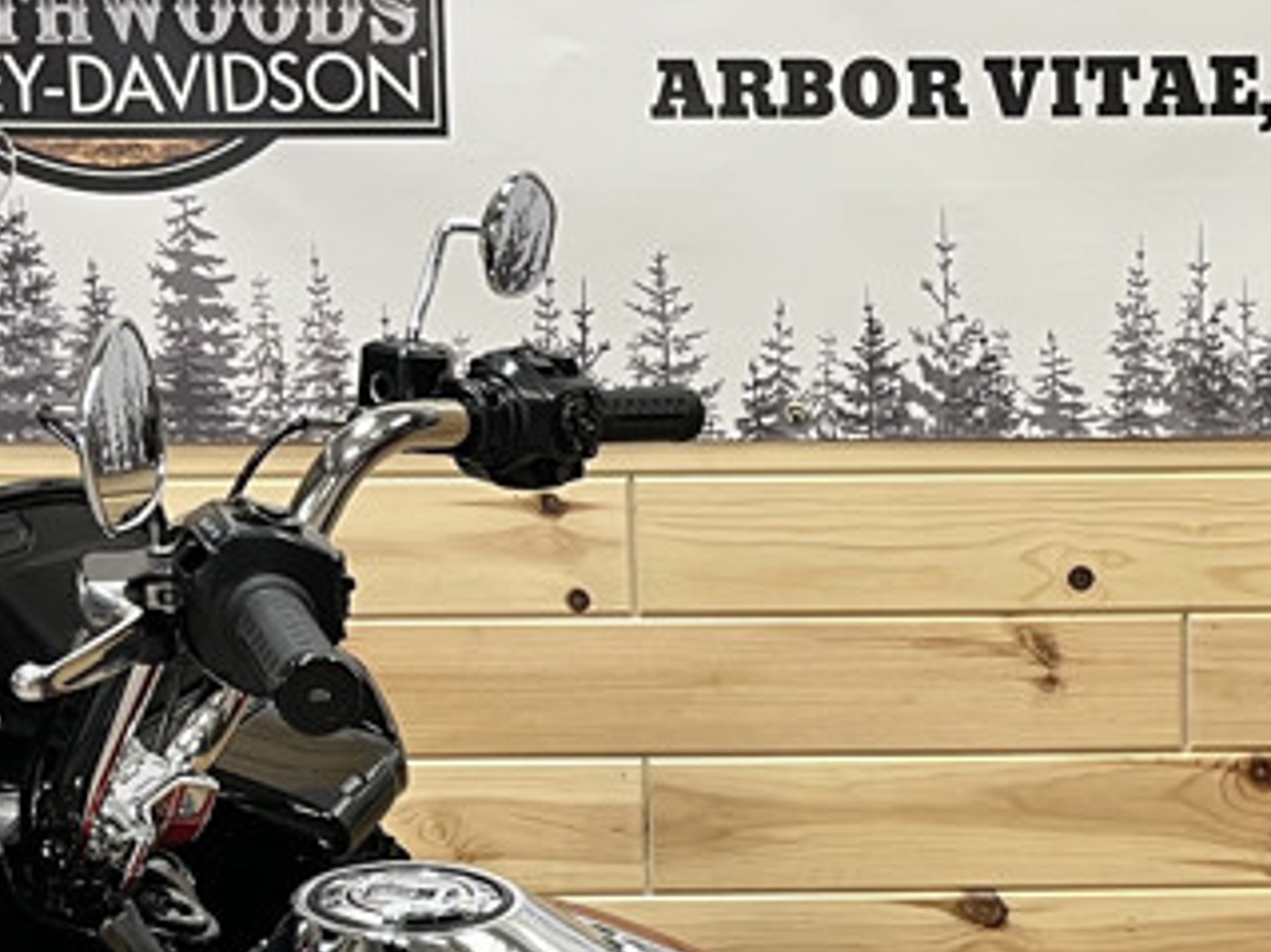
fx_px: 3193
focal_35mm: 87
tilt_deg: -6.7
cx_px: 1201
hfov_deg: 21.9
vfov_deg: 16.3
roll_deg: +1.4
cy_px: 1123
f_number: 1.6
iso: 100
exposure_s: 1/60
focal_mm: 5.1
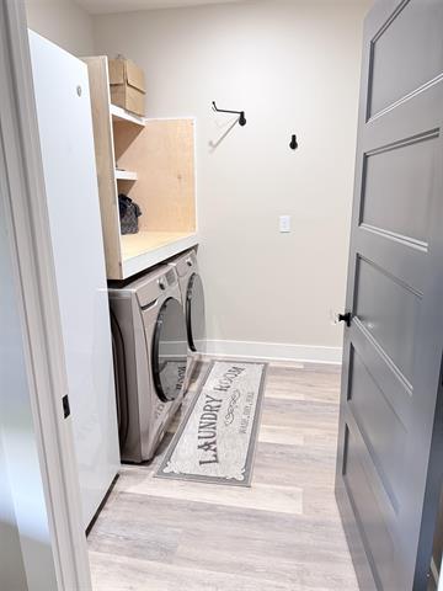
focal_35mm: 24
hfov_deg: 56.8
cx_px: 222
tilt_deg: -14.3
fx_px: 410
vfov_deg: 71.6
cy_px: 296
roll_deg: +0.5
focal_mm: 6.76
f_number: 1.78
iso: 640
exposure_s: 1/60
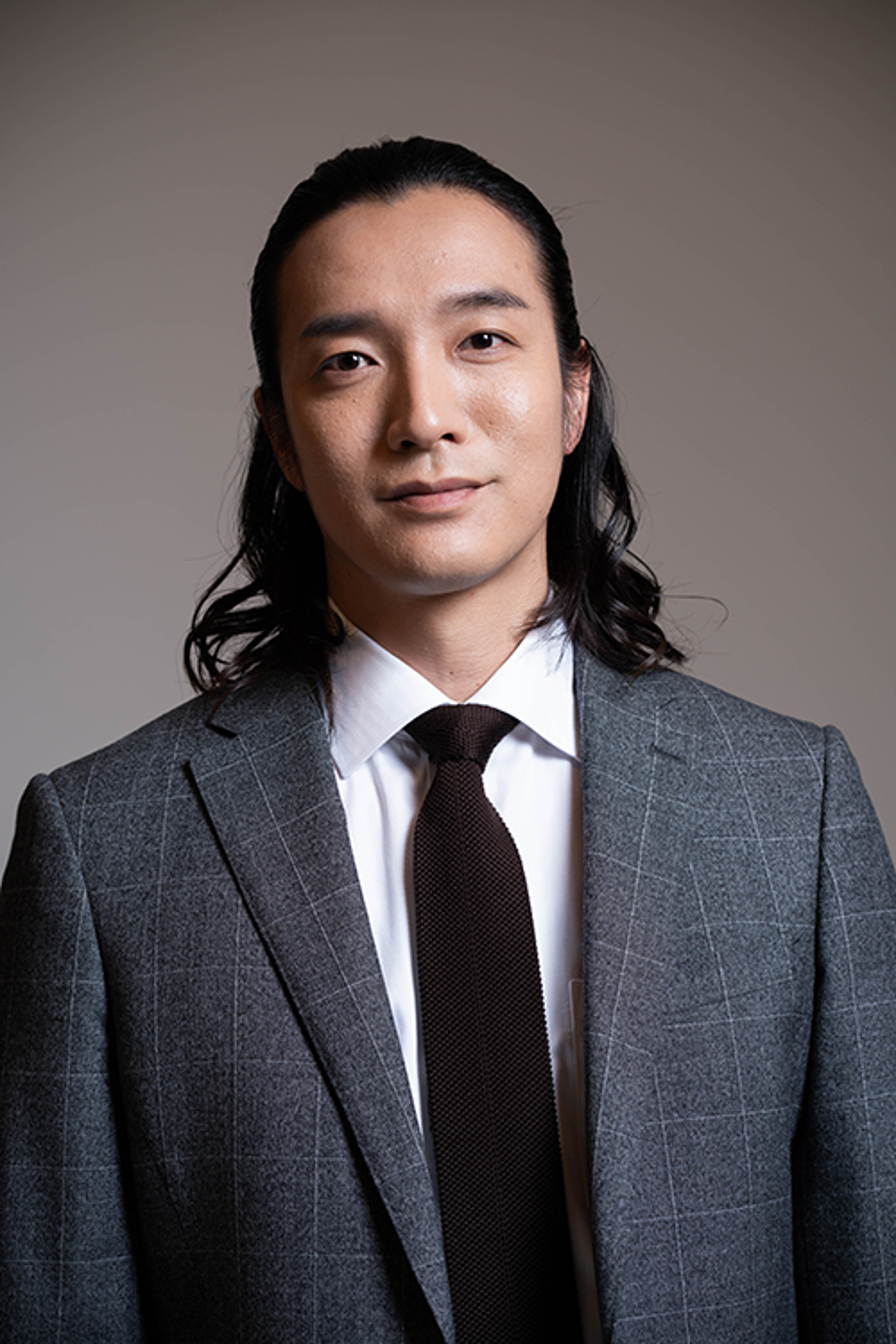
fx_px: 3173
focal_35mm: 85
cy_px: 672
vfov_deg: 23.9
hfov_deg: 16.1
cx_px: 448
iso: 320
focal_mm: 85
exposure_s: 1/125
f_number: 5.6
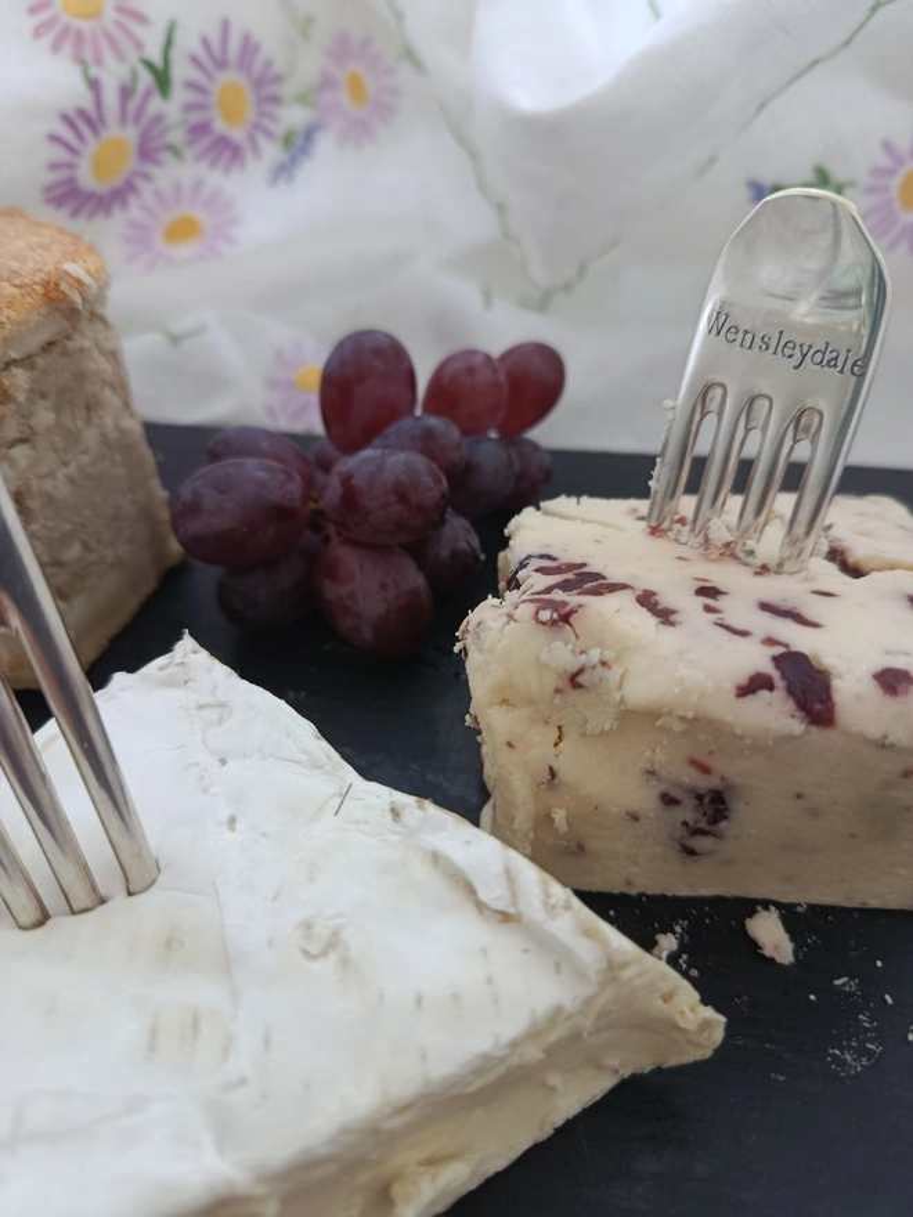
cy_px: 608
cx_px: 456
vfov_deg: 71.6
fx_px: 844
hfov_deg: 56.8
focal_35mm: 24
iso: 736
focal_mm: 5.24
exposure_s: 1/50
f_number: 1.7
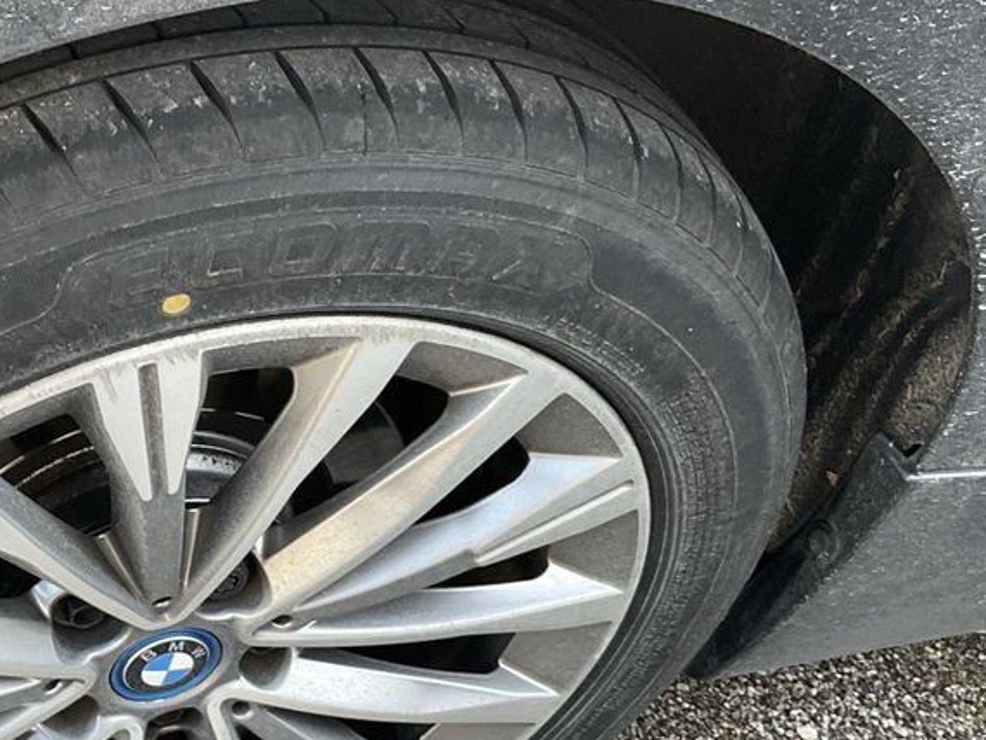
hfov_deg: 30.1
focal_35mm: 61
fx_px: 1738
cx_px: 67
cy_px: 526
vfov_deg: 23.9
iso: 32
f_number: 1.8
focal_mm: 3
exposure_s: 1/122
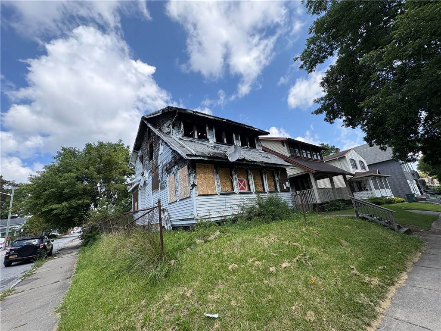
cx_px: 220
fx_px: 178
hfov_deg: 102.1
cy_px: 166
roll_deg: +8.2
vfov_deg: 85.7
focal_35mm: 14
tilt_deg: +16.4
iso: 64
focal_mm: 2.22
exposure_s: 1/1160
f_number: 2.2
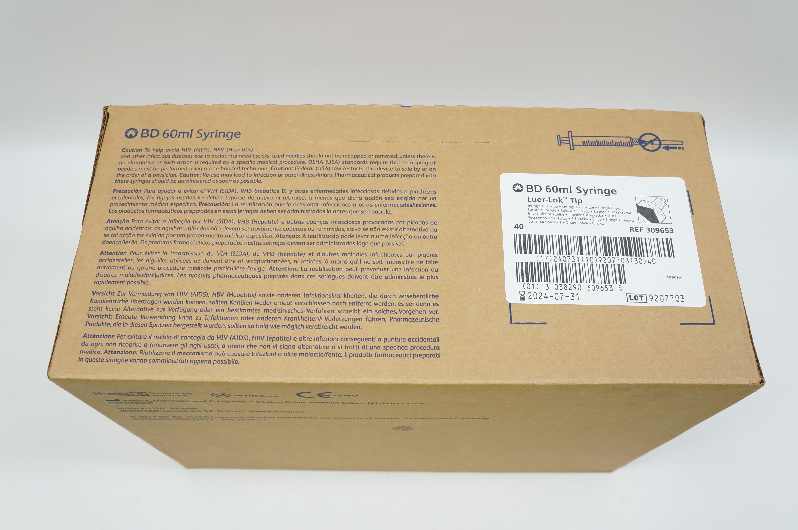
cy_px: 265
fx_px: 664
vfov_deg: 43.5
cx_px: 399
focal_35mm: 30
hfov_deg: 62.0
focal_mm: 20
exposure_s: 1/60
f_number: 6.3
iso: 400
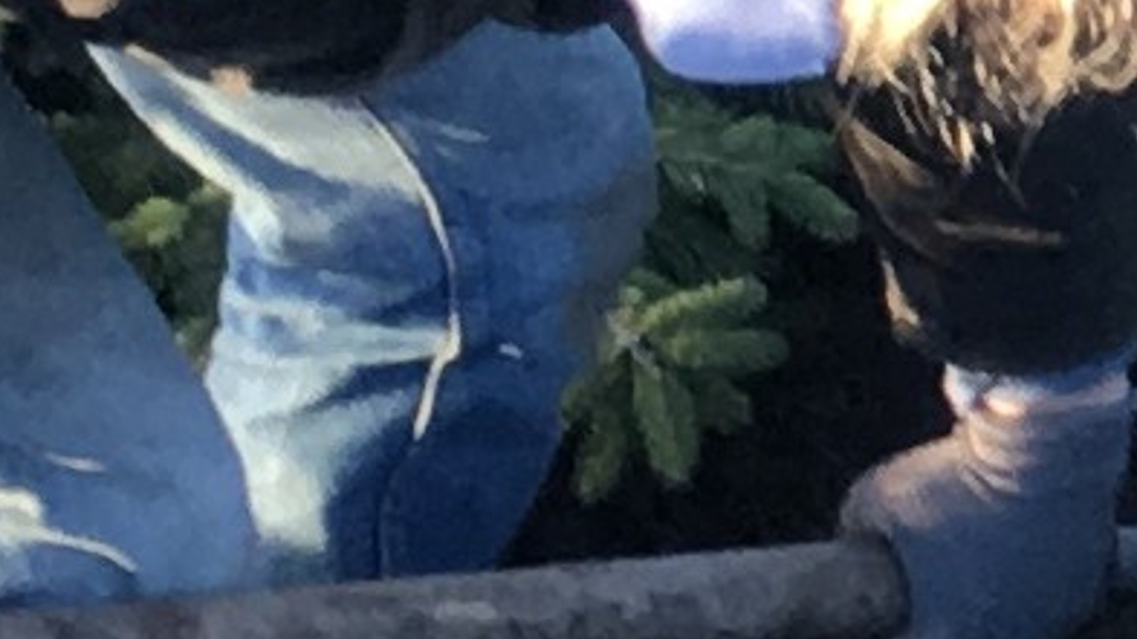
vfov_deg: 4.9
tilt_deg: -25.9
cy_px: -252
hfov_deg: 8.4
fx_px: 7356
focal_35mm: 244
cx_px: 2155
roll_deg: +1.2
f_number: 2.2
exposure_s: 1/100
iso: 40
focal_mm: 4.15
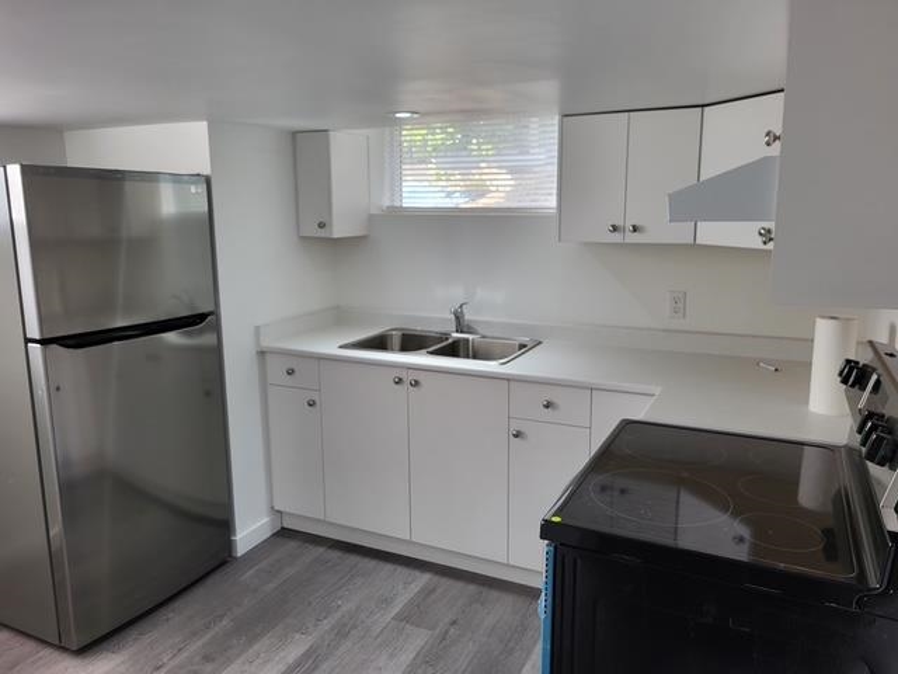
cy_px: 337
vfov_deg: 53.1
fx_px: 674
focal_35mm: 26
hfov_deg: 67.3
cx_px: 449
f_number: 1.8
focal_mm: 5.4
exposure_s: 1/120
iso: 100
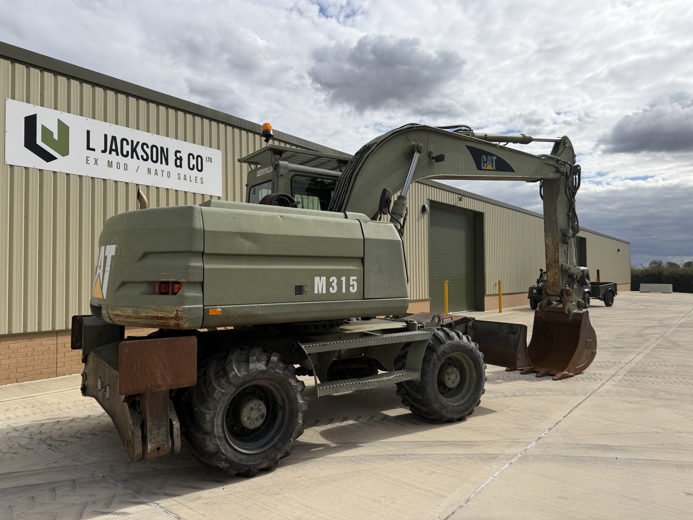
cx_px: 346
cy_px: 260
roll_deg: +0.7
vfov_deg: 56.8
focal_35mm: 24
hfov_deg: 71.6
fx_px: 480
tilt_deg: +1.7
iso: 80
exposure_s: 1/6173
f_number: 1.78
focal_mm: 6.76
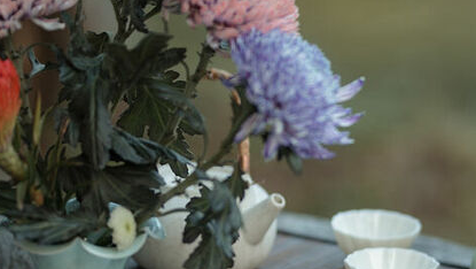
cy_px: 224
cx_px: 476
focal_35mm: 355
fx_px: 4483
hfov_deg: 6.1
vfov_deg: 3.4
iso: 100
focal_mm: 135
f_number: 1.8
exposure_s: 1/160
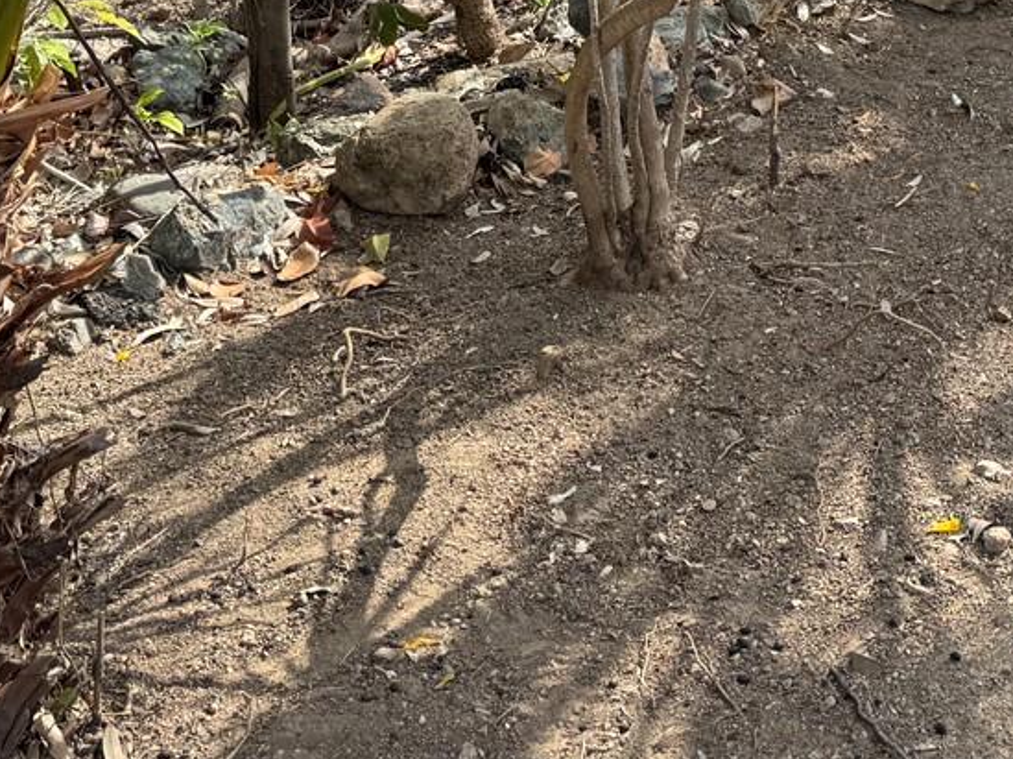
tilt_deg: -3.6
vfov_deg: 19.0
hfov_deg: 27.2
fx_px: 2047
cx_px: 832
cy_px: -305
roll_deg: -0.6
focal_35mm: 70
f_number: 1.78
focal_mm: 6.76
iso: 80
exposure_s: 1/1637
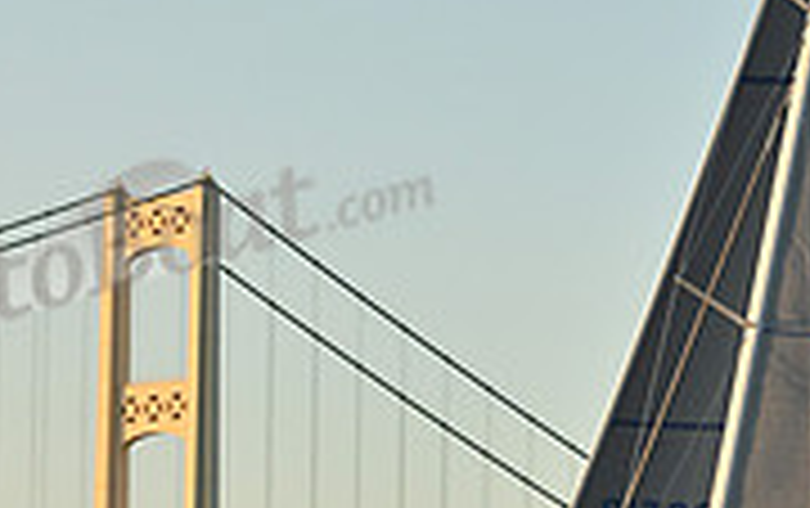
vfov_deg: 4.4
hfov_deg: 6.9
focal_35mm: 302
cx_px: 668
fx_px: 6675
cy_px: 427
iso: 800
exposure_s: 1/800
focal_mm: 92
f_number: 10
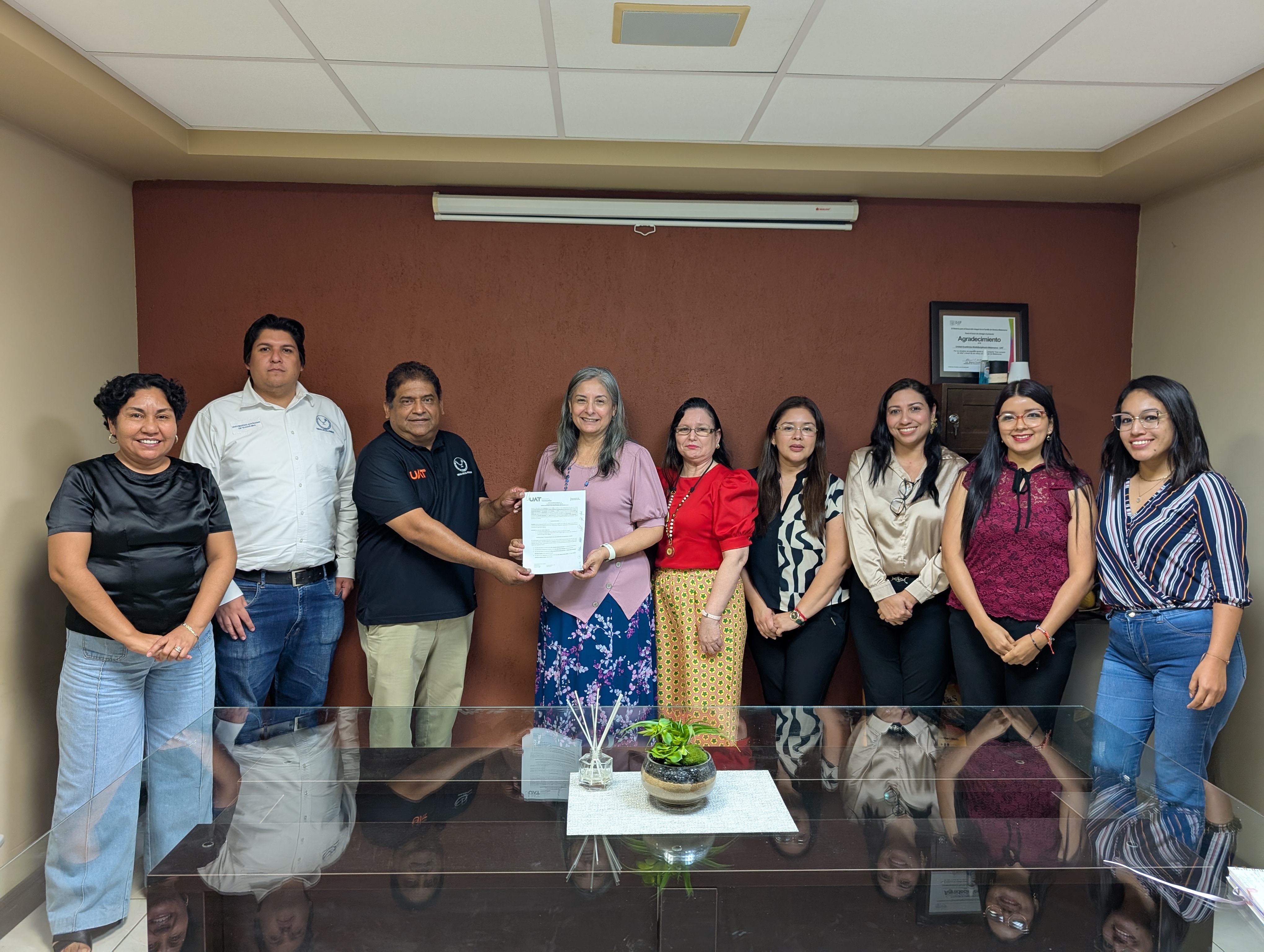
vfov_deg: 56.9
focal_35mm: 24
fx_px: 878
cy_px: 476
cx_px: 632
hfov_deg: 71.5
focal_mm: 6.9
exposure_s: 1/24
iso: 99
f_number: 1.68
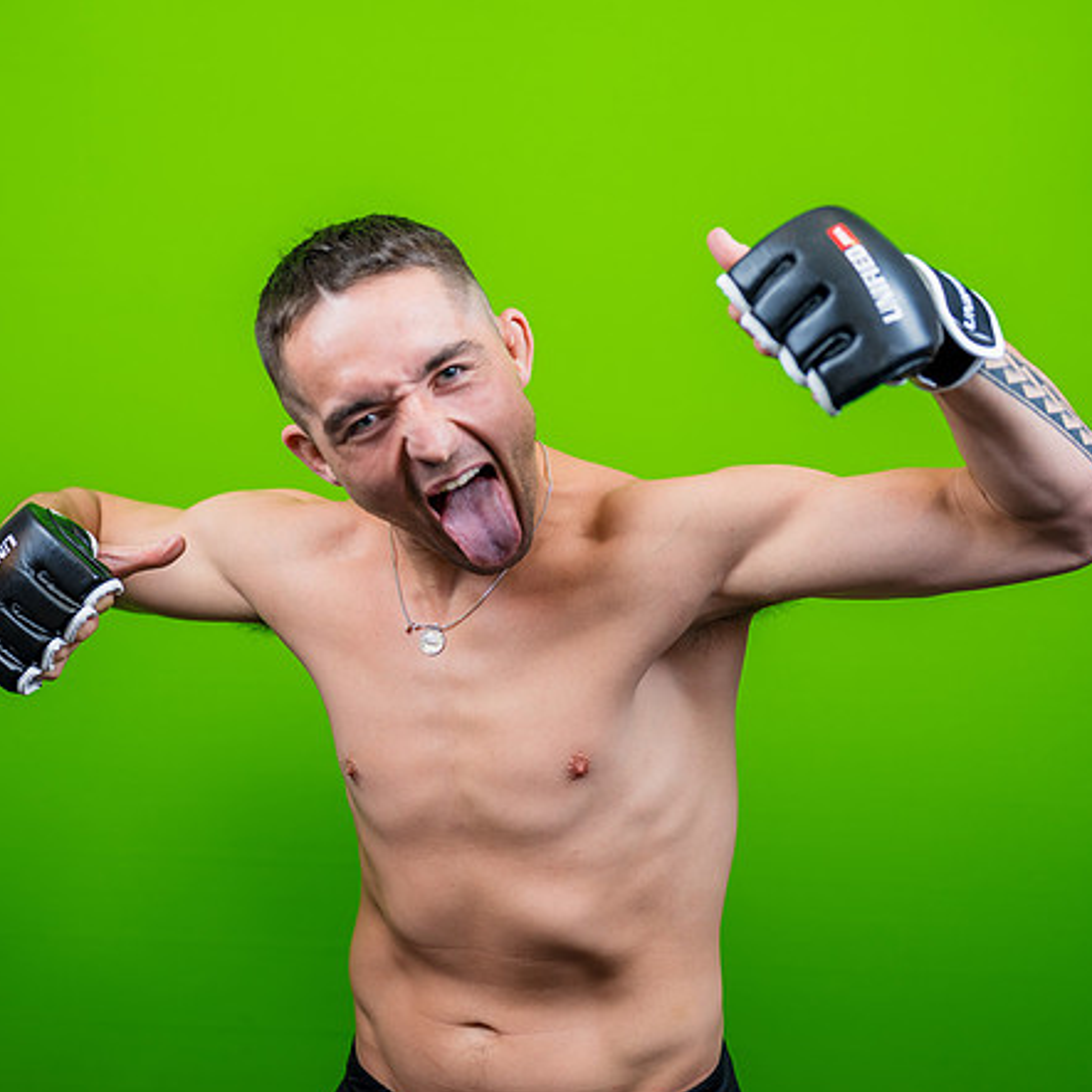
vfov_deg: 25.0
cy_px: 534
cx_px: 448
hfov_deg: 25.0
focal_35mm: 69
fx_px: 2463
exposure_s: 1/160
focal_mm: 50
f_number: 2
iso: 100
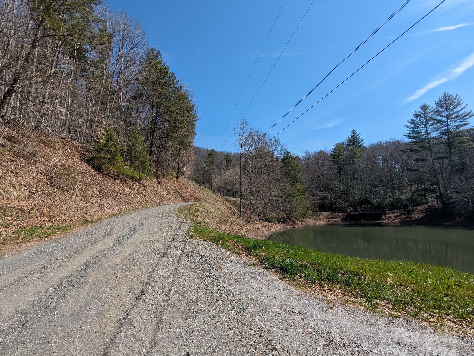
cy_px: 185
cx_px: 224
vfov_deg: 74.7
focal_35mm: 17
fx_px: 233
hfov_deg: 90.9
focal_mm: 2.35
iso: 48
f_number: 2.2
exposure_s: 1/1603
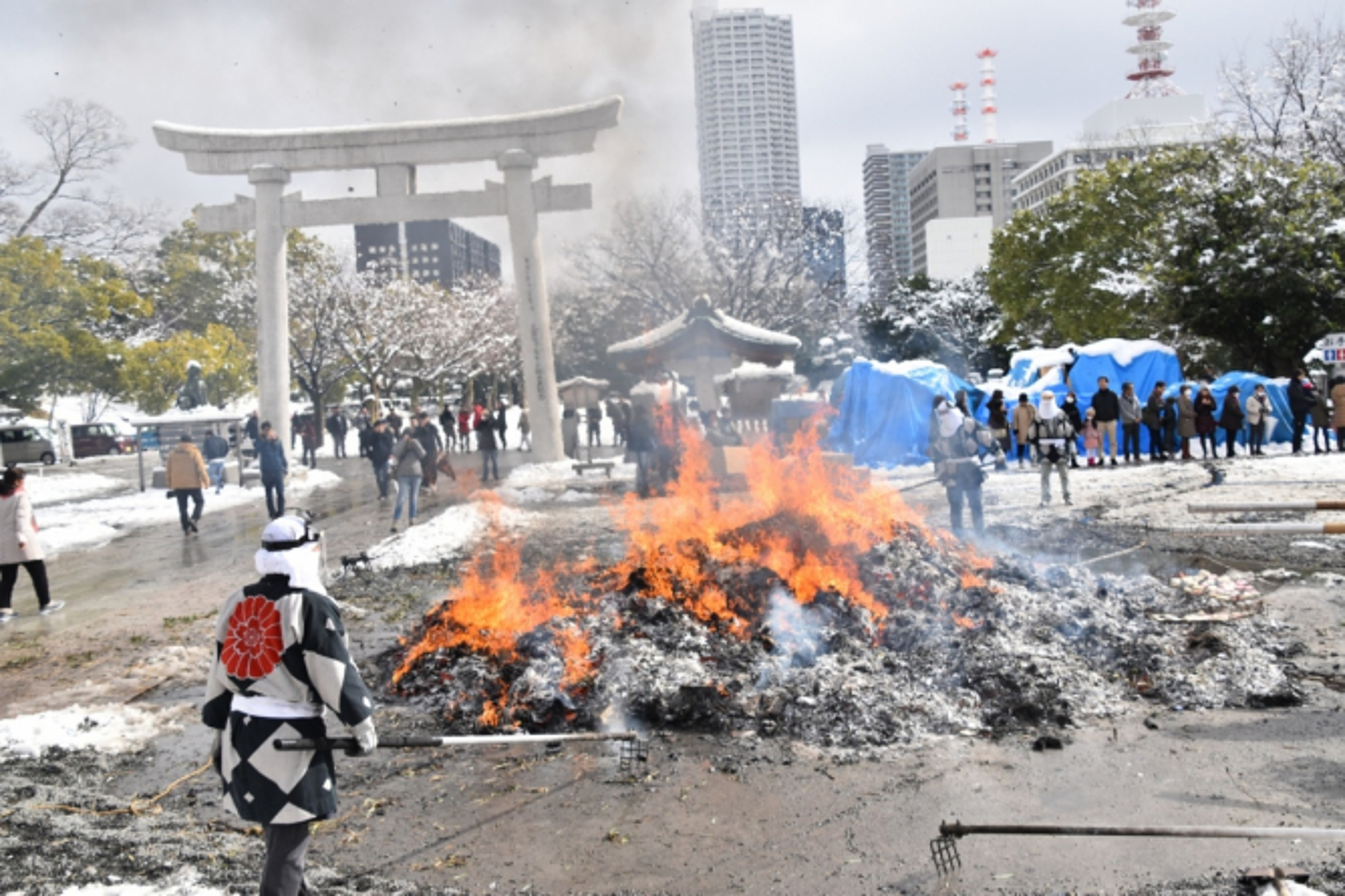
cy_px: 448
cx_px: 672
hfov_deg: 57.2
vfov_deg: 40.0
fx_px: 1233
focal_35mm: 33
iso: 400
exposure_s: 1/1600
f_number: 6.3
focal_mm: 22
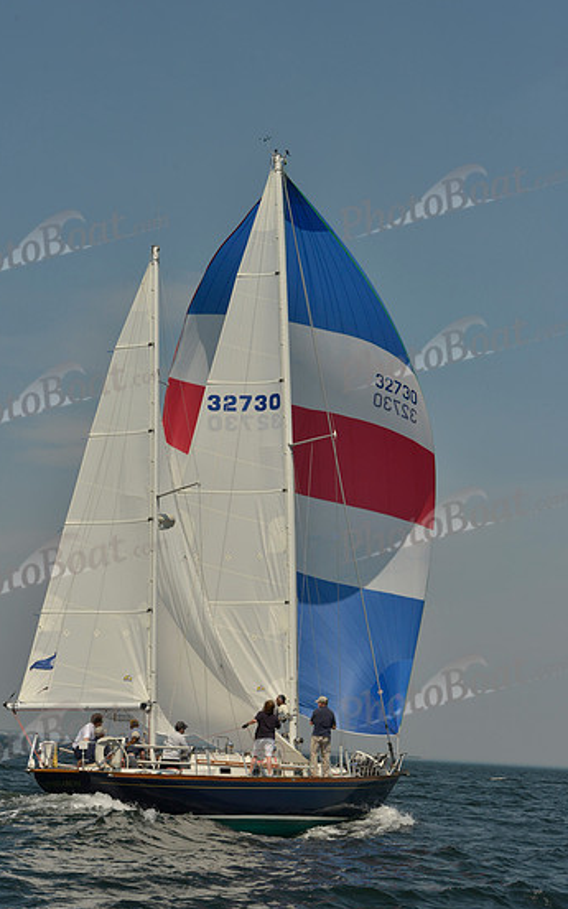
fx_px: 1858
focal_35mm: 75
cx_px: 254
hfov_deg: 17.4
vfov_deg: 27.5
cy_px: 459
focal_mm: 70
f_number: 10
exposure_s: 1/1250
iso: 200
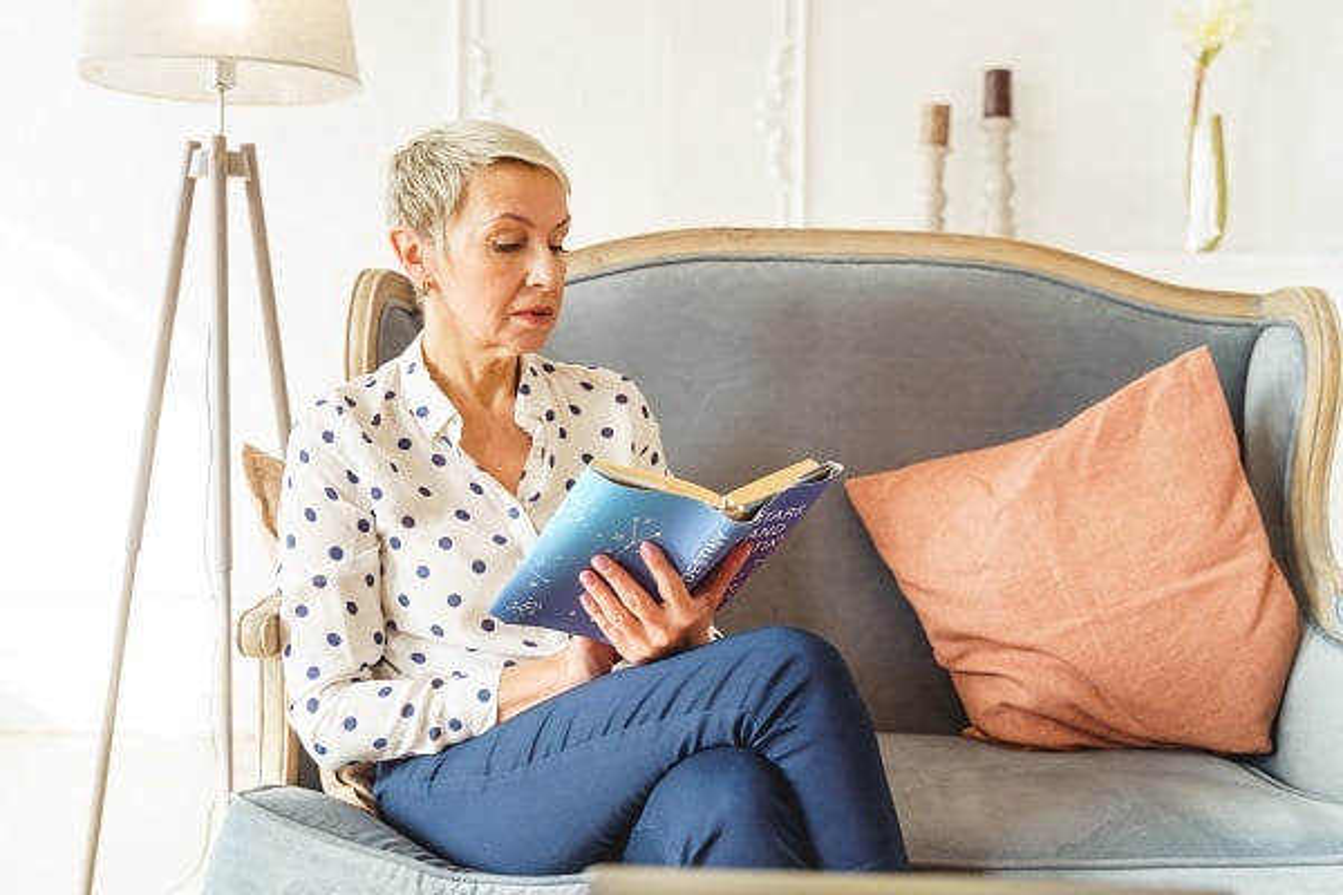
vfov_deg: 31.2
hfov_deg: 45.4
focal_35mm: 43
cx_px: 672
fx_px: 1604
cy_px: 448
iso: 250
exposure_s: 1/100
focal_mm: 43
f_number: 2.8
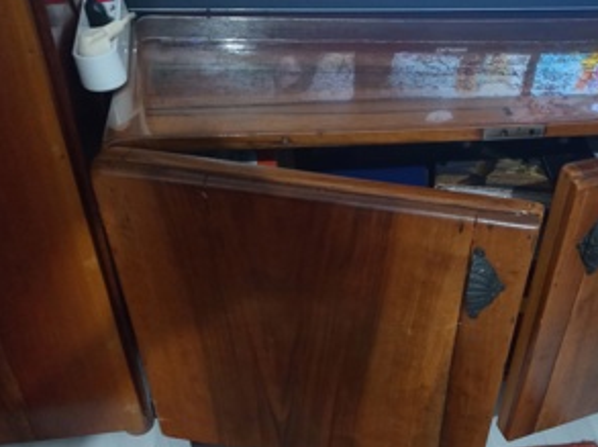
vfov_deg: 35.7
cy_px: 283
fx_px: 690
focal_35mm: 40
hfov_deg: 46.0
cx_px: 408
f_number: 2
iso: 800
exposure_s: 1/17
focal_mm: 4.6
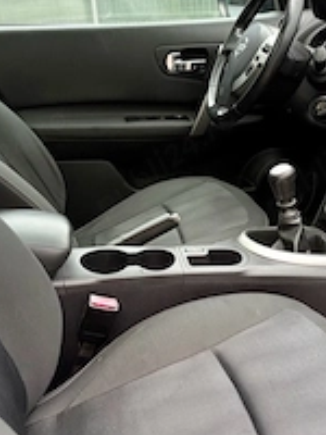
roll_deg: +5.0
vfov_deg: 36.8
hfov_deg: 27.9
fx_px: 653
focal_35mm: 52
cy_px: 189
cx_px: 209
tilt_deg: -18.0
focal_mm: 5.96
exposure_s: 1/99
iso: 125
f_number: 1.6
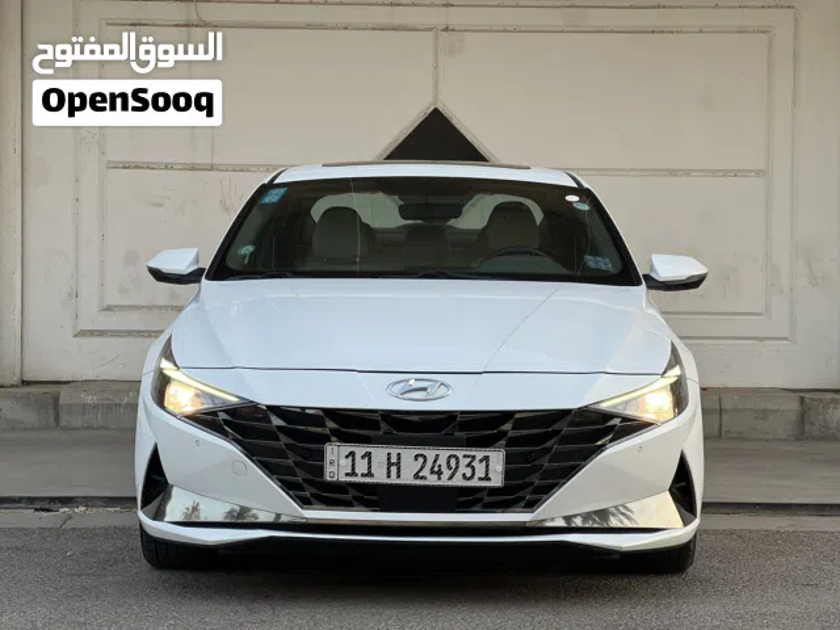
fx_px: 1869
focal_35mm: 77
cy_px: 315
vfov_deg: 19.1
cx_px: 420
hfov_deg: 25.3
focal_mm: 9
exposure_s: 1/84
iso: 64
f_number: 2.8
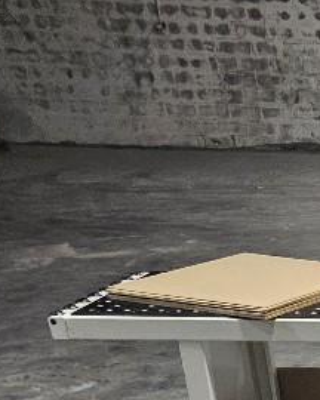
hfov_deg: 14.1
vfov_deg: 21.6
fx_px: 983
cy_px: 458
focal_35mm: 83
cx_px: 721
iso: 250
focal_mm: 6.3
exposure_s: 1/120
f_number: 1.7
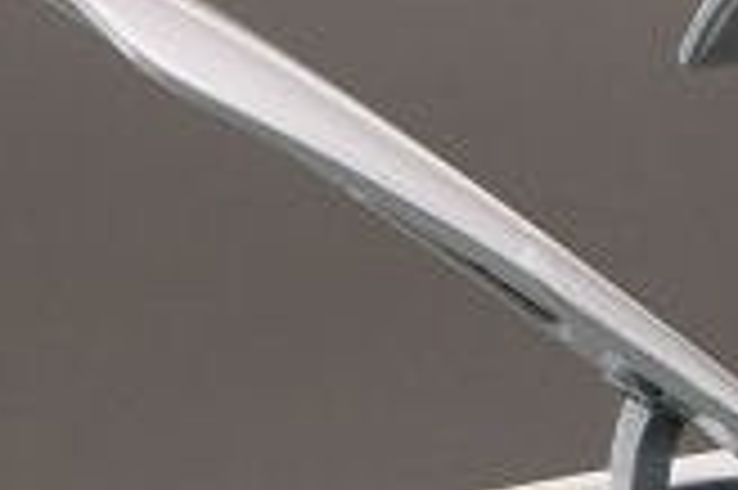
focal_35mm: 403
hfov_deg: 5.1
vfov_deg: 3.4
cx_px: 1152
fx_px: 8262
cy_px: 755
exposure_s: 1
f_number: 29
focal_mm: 55
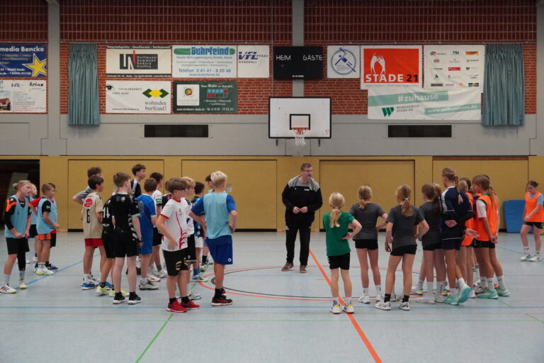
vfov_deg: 28.1
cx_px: 272
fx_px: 725
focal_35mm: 48
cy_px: 182
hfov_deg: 41.1
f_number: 4.5
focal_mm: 32
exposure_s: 1/640
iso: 6400
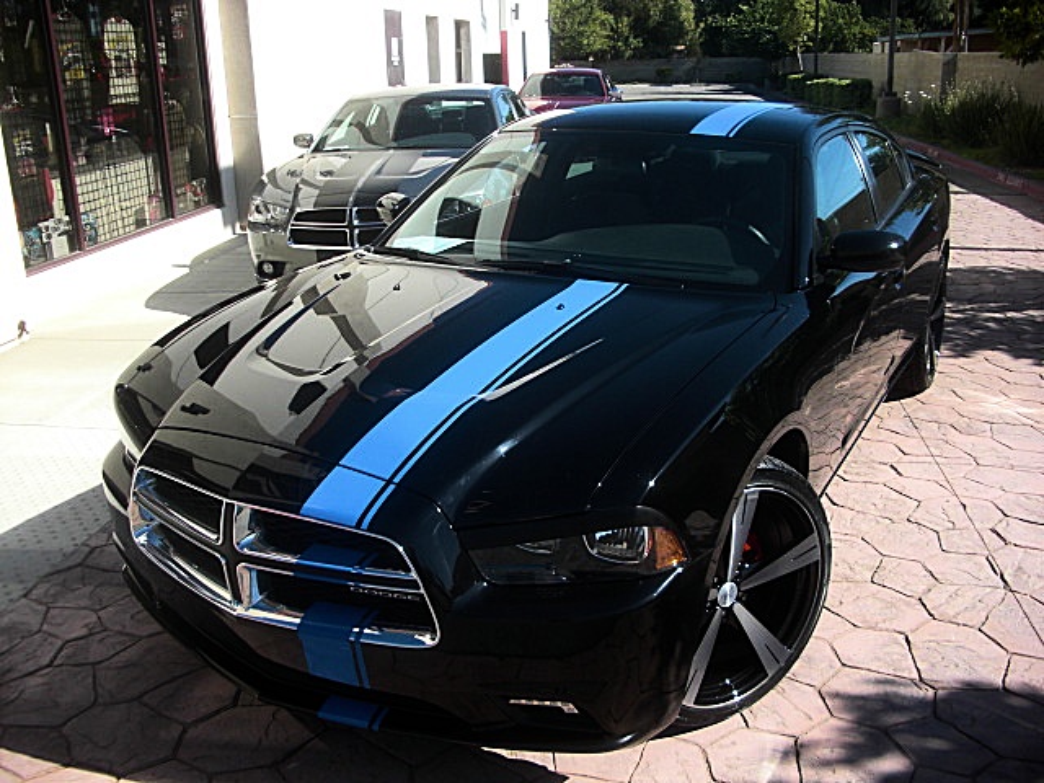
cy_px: 392
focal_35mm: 36
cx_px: 522
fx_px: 1086
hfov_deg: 51.4
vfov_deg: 39.7
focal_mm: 6.3
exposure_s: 1/500
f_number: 2.8
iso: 50
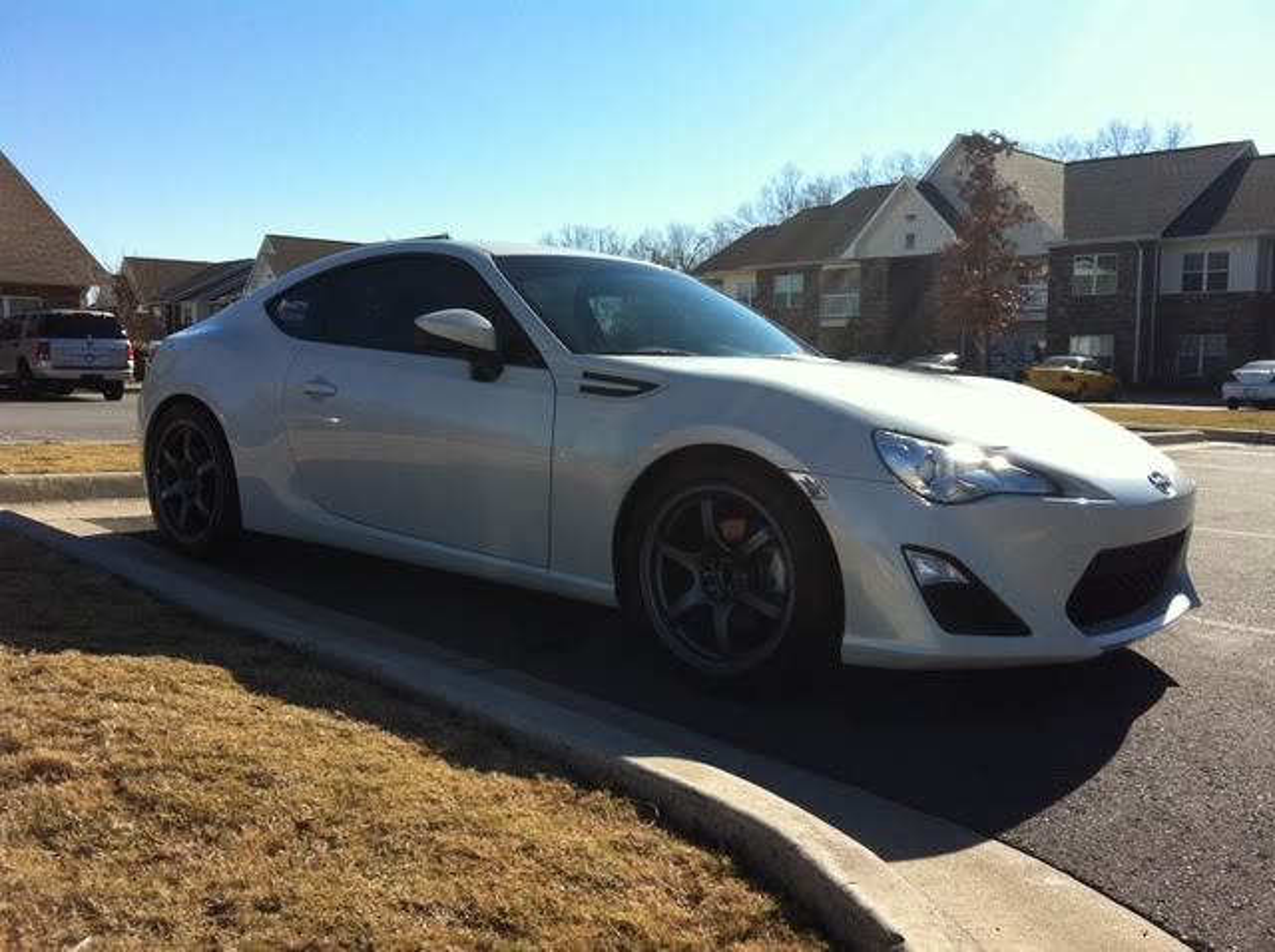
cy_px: 476
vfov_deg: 40.6
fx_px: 1287
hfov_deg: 52.7
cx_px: 638
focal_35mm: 35
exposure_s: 1/1077
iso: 80
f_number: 2.8
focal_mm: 3.9
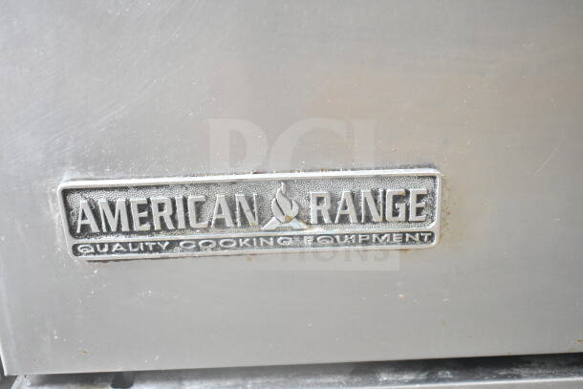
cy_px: 194
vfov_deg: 28.1
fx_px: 777
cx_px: 292
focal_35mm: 48
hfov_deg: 41.1
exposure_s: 1/50
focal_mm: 32
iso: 6400
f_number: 4.5
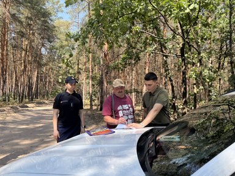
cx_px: 118
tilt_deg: +2.1
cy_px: 90
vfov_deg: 54.9
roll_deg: -0.1
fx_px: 170
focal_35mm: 25
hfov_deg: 69.4
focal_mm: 6.76
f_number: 1.78
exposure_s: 1/621
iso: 80
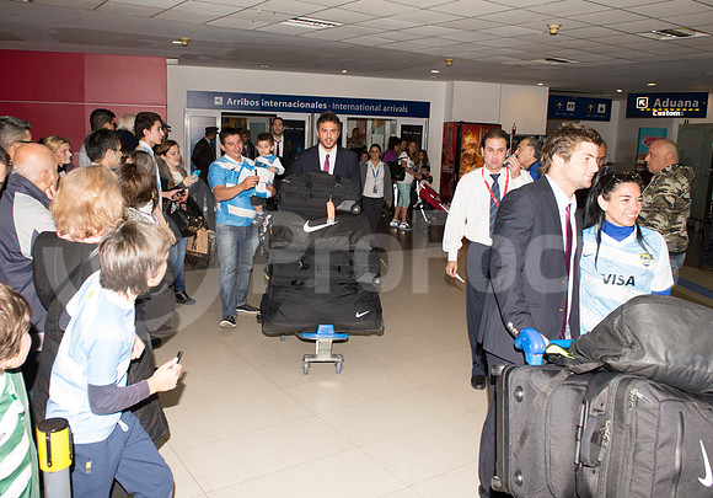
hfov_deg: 61.9
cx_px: 338
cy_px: 231
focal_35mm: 30
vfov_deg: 45.4
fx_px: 595
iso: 500
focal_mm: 24
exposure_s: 1/160
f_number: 5.6
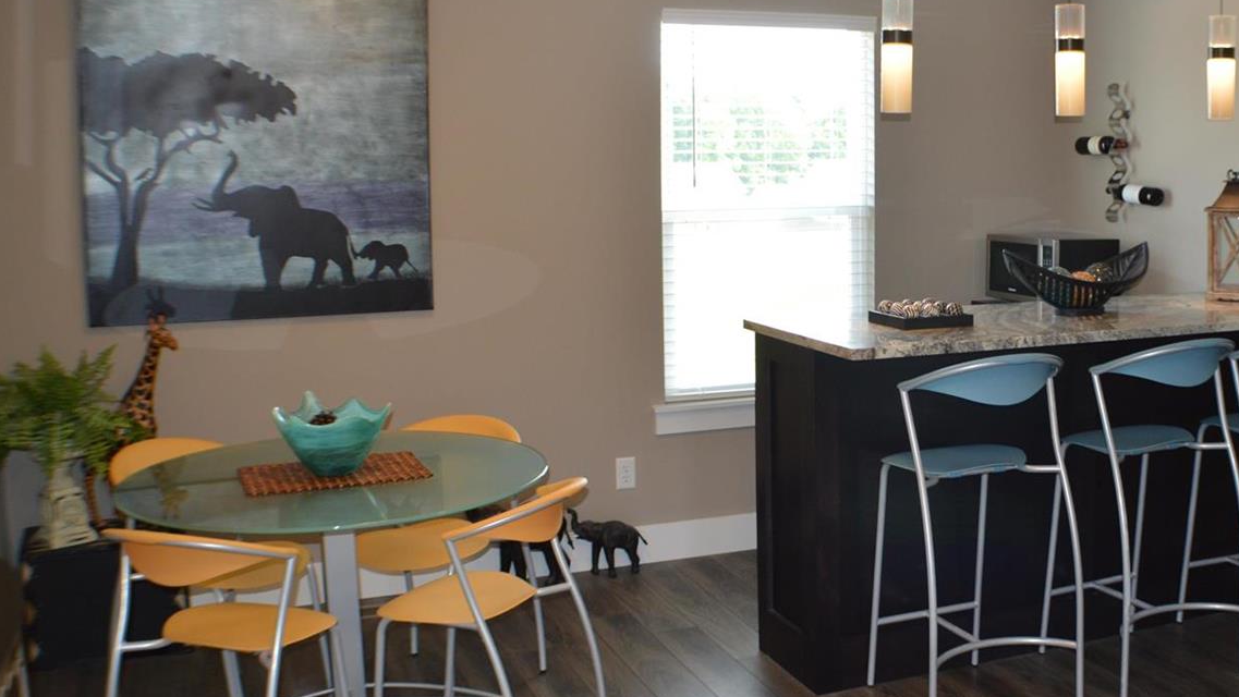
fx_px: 1742
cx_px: 834
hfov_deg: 38.7
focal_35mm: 53
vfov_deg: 22.6
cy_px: 288
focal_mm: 24
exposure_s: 1/60
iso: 450
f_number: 4
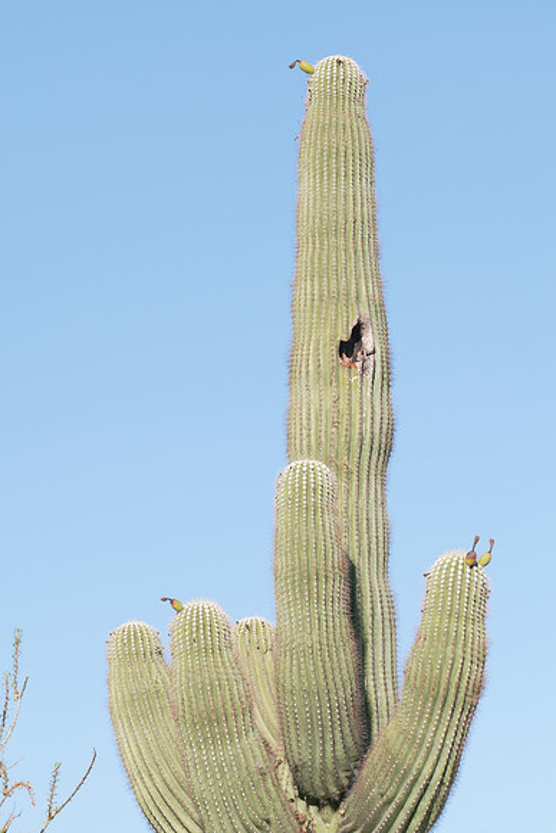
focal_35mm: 180
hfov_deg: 7.6
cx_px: 278
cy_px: 416
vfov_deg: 11.4
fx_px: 4167
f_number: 4
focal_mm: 135
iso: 100
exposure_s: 1/1000
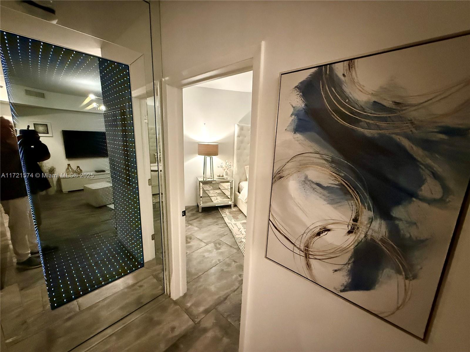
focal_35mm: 14
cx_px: 235
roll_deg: -1.9
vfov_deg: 85.7
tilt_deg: -10.5
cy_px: 176
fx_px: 190
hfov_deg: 102.1
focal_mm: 2.22
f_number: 2.2
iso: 1000
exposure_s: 1/60
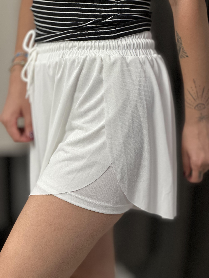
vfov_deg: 25.3
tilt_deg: -12.2
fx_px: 620
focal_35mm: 77
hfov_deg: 19.1
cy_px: 139
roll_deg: +0.3
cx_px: 104
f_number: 2.8
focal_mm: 9
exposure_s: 1/100
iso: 125
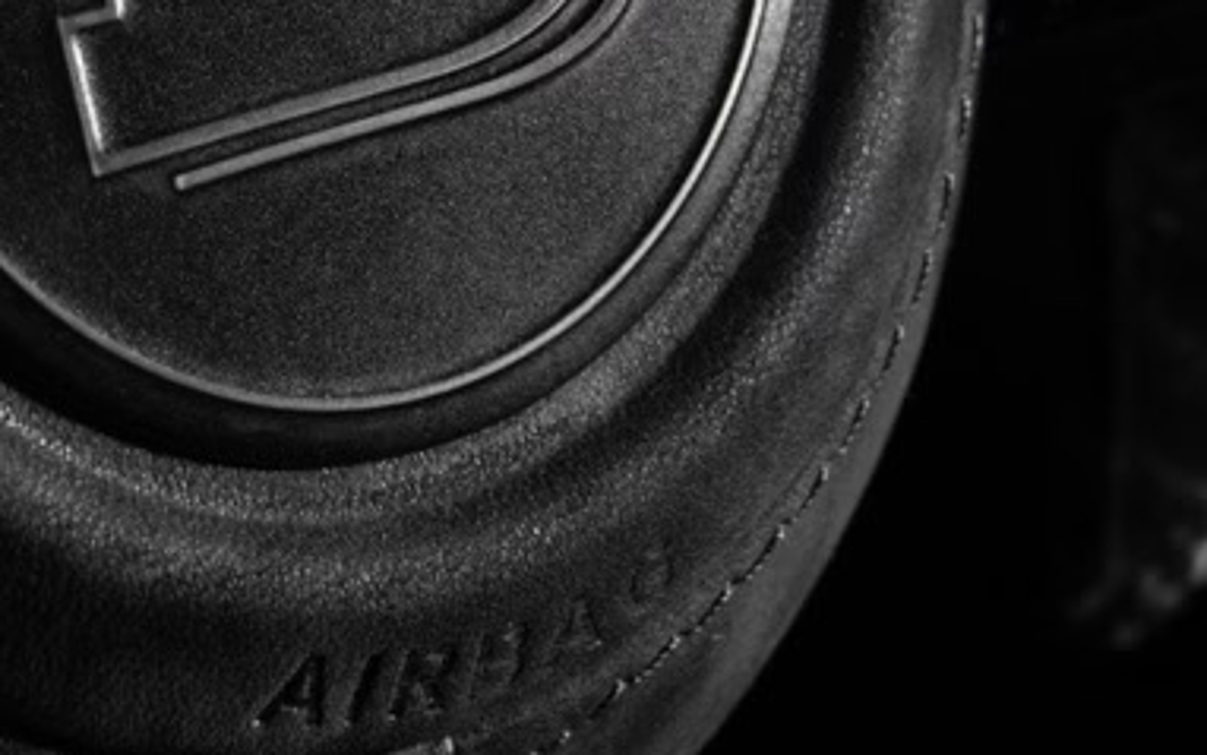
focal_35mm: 216
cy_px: -171
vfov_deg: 6.0
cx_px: 303
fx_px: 7107
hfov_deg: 9.7
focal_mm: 50
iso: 500
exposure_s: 1/60
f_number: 10
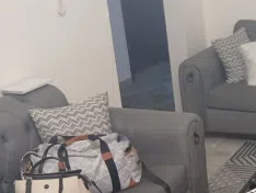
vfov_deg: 20.7
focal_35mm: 71
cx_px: 333
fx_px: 526
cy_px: 118
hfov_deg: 24.0
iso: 200
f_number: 1.8
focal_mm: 3.98
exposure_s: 1/33.3
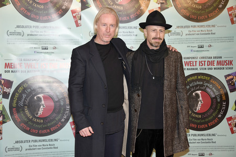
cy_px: 78
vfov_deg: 21.9
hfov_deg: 32.4
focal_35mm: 62
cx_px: 118
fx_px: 406
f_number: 6.3
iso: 500
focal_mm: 62
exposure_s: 1/160
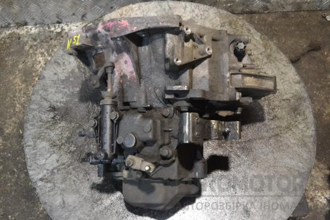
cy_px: 110
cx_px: 165
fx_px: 357
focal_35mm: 39
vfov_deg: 34.2
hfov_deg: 49.6
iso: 3200
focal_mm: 26
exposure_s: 1/100
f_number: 5
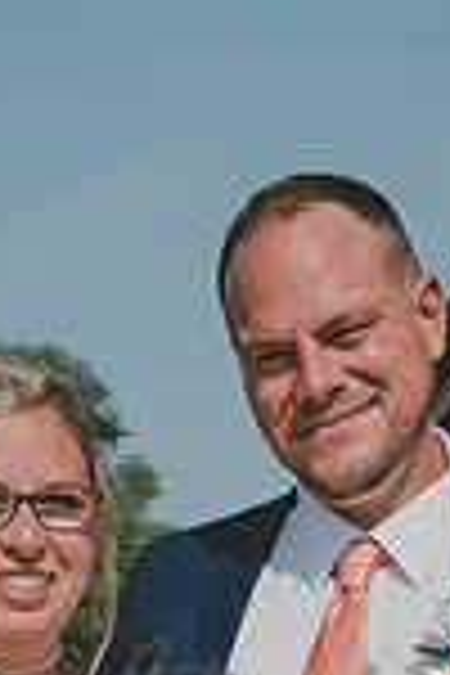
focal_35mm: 99
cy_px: 864
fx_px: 1856
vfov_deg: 19.1
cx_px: 250
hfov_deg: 13.8
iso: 100
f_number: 7.1
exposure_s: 1/400
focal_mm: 33
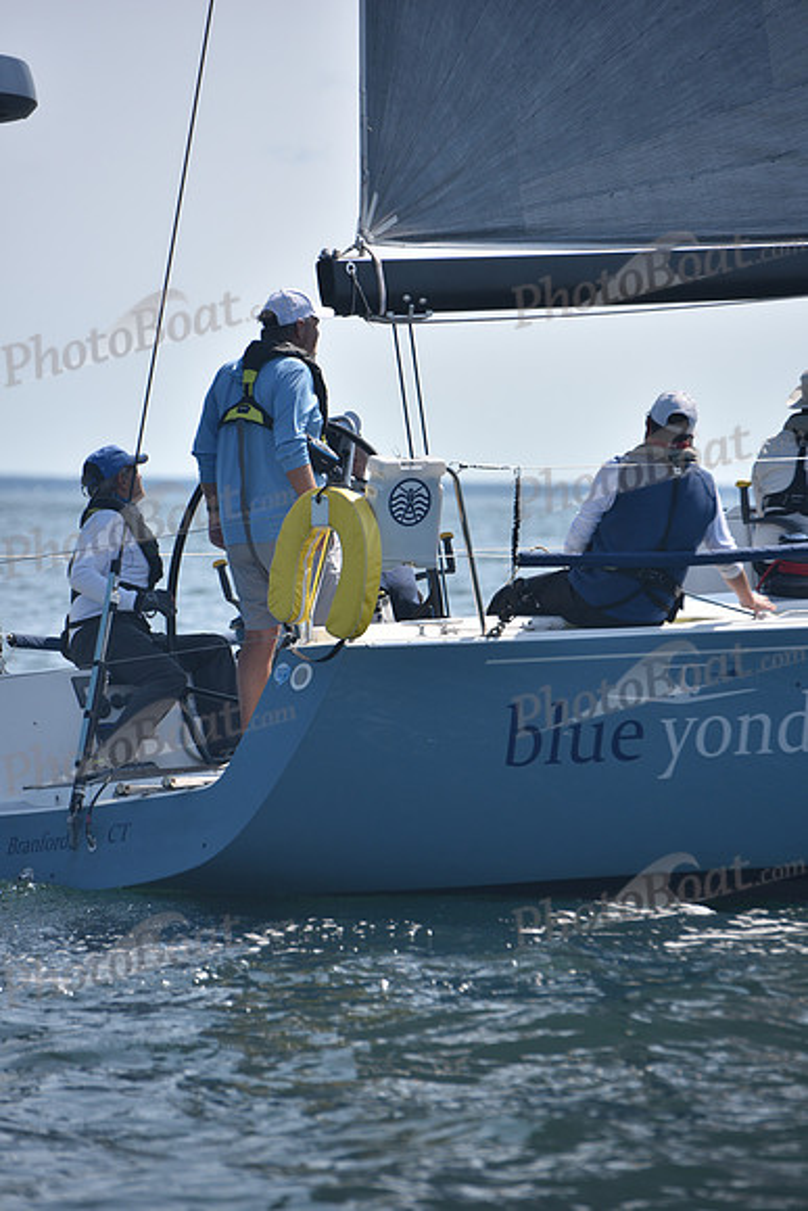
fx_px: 6729
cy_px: 606
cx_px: 404
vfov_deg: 10.3
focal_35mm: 200
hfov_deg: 6.9
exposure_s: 1/1250
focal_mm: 200
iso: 250
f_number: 4.5
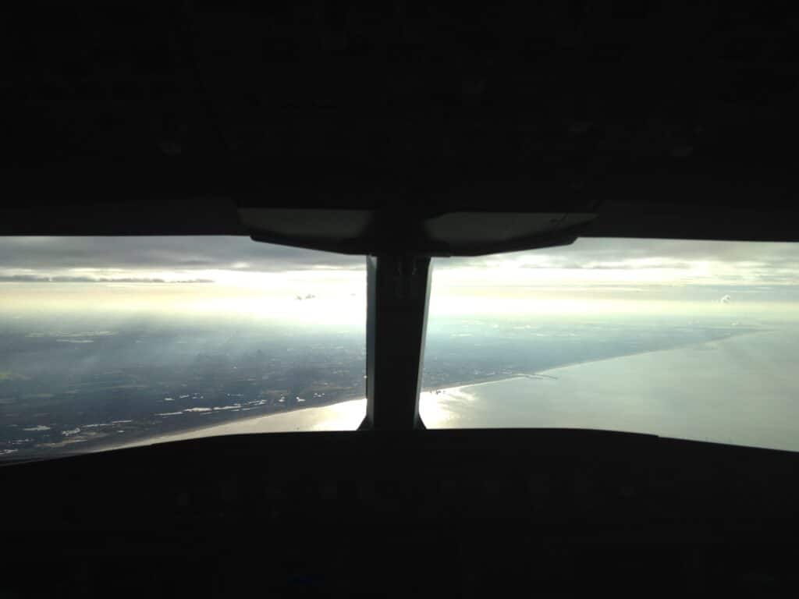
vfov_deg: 42.9
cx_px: 400
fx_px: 762
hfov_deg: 55.4
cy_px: 300
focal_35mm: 33
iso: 50
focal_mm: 4.13
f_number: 2.4
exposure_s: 1/1595
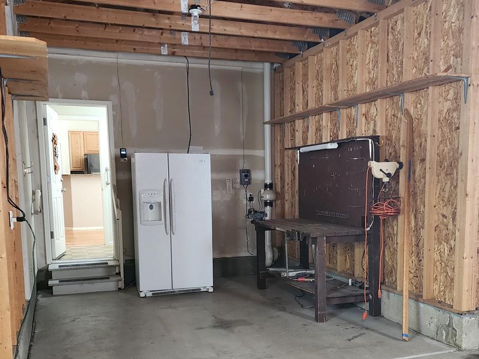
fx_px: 540
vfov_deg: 36.3
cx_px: 271
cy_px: 246
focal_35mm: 39
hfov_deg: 47.7
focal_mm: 6.4
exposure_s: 1/120
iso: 800
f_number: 1.8
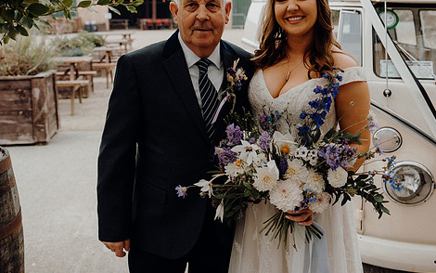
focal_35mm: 44
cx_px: 261
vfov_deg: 29.1
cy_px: 107
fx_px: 523
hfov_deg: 45.0
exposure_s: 1/200
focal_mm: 35
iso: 200
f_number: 3.5
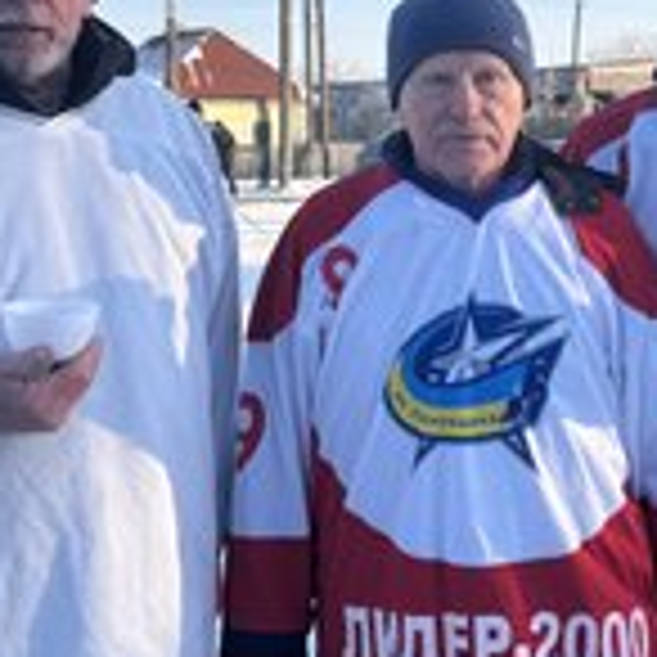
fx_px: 1353
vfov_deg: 26.9
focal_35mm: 63
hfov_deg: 27.1
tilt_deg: -0.4
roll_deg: -0.1
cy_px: 158
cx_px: 450
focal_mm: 5.96
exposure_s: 1/1499
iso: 50
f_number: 1.6
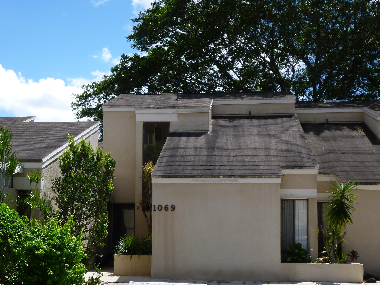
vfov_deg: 27.0
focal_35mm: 54
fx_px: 593
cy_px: 160
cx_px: 136
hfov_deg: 35.3
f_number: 3.8
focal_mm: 7.4
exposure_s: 1/640
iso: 100
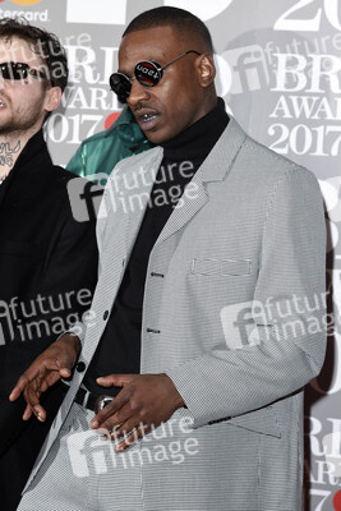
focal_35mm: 105
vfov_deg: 19.4
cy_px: 256
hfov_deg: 13.1
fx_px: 1490
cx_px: 170
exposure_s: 1/250
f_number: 5.6
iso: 400
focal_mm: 105
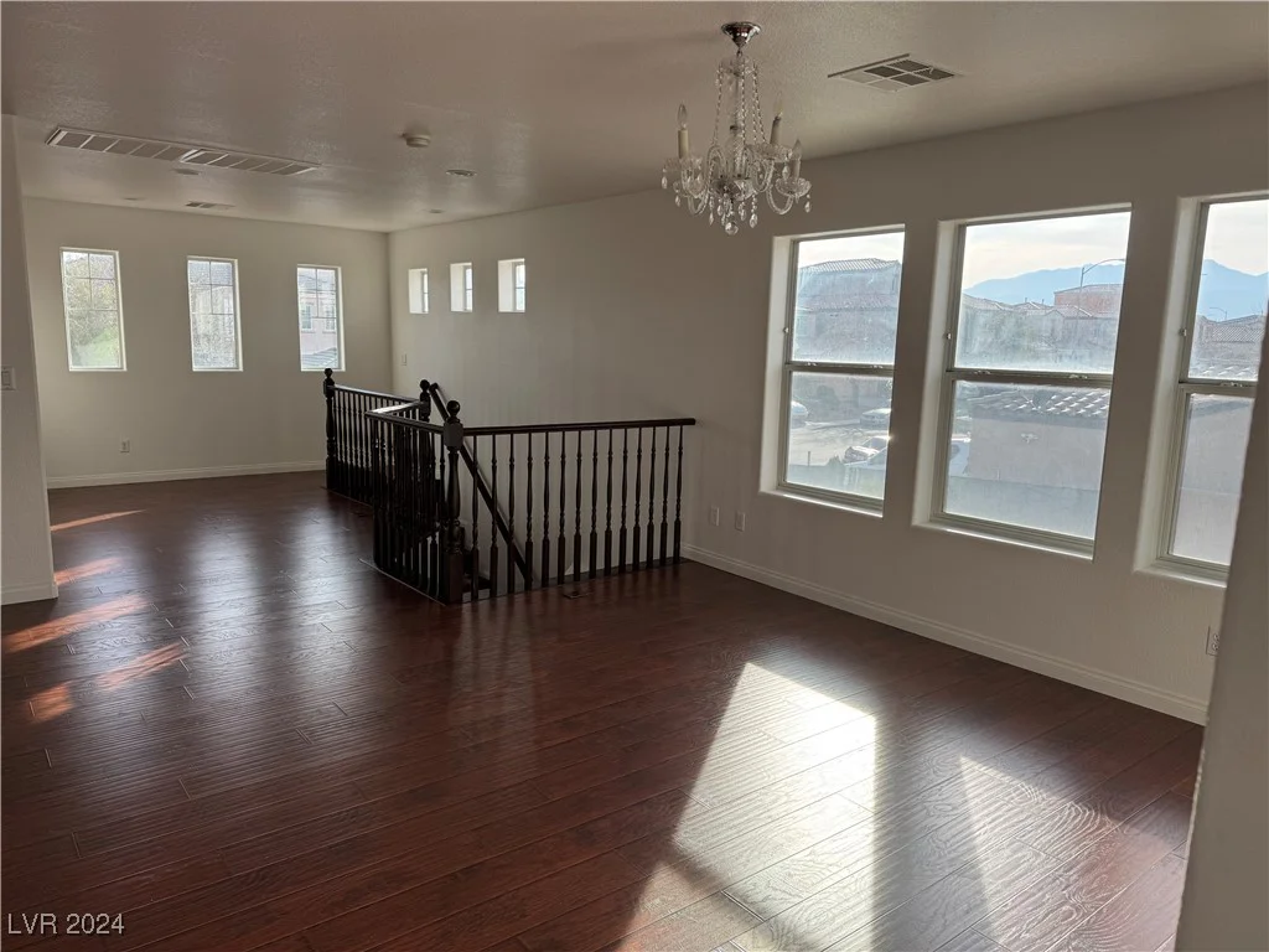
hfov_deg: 71.6
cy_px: 476
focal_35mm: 24
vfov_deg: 56.8
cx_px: 634
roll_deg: -1.3
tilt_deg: -8.9
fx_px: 880
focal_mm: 6.76
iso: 80
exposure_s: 1/715
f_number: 1.78
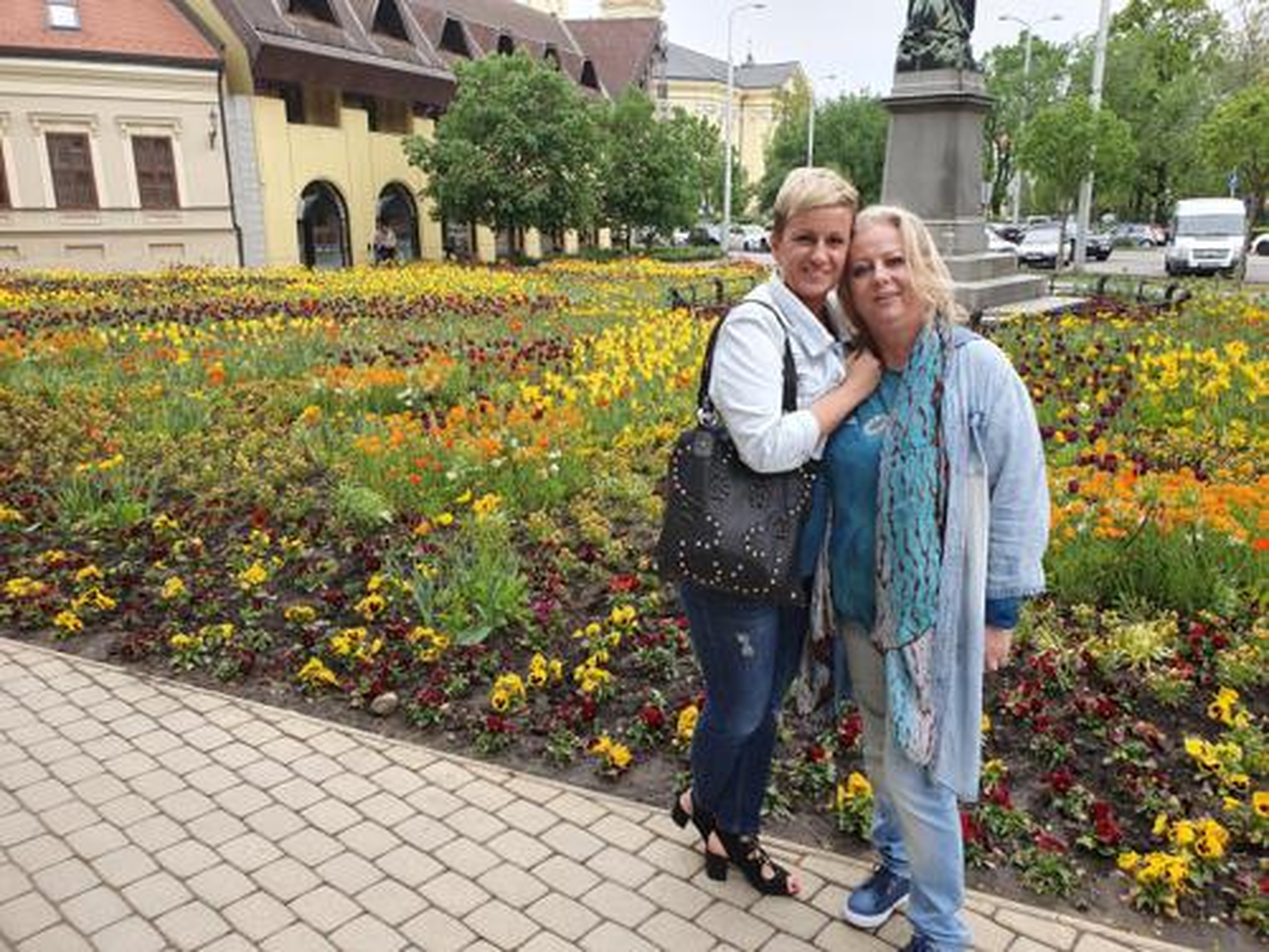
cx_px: 634
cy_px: 476
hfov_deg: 67.3
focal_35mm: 26
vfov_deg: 53.1
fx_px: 953
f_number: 2.4
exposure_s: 1/241
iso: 50
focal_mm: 4.32
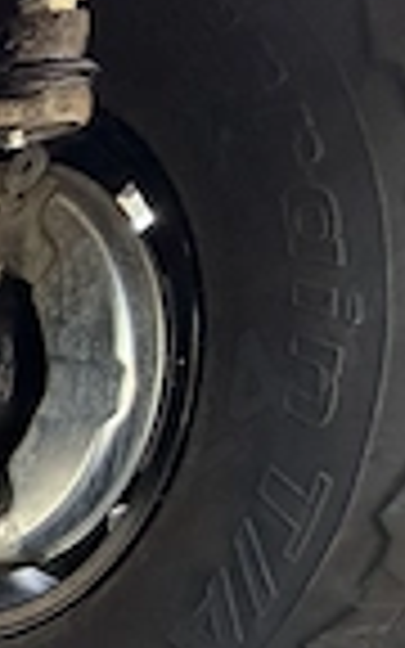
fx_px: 1095
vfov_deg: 32.2
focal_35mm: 62
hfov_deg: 11.7
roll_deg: +0.6
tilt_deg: -1.5
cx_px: -792
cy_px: 508
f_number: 2.2
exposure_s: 1/121
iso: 125
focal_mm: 2.22
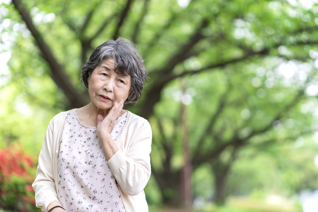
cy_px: 106
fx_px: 751
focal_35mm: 85
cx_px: 159
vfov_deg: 16.1
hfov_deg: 23.9
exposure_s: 1/800
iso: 100
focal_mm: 85
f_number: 2.2
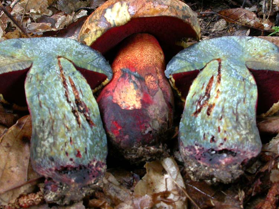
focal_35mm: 43
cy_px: 99
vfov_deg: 33.6
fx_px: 347
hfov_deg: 43.8
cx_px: 140
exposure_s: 1/2
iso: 200
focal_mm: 7.85
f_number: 7.5
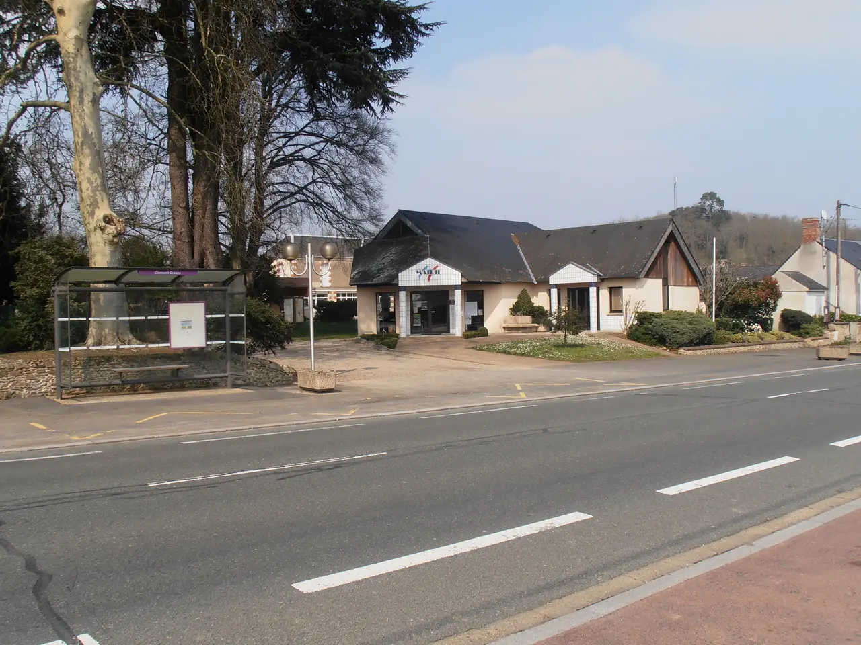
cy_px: 322
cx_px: 430
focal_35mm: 37
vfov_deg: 38.7
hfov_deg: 50.1
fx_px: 920
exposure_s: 1/200
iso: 80
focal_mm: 6.61
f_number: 9.9
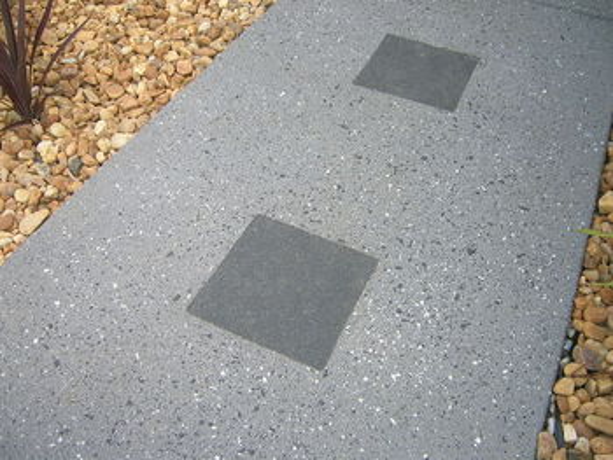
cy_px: 230
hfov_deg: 52.6
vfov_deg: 40.7
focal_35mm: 35
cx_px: 306
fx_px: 620
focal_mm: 5.4
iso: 50
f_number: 2.8
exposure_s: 1/99
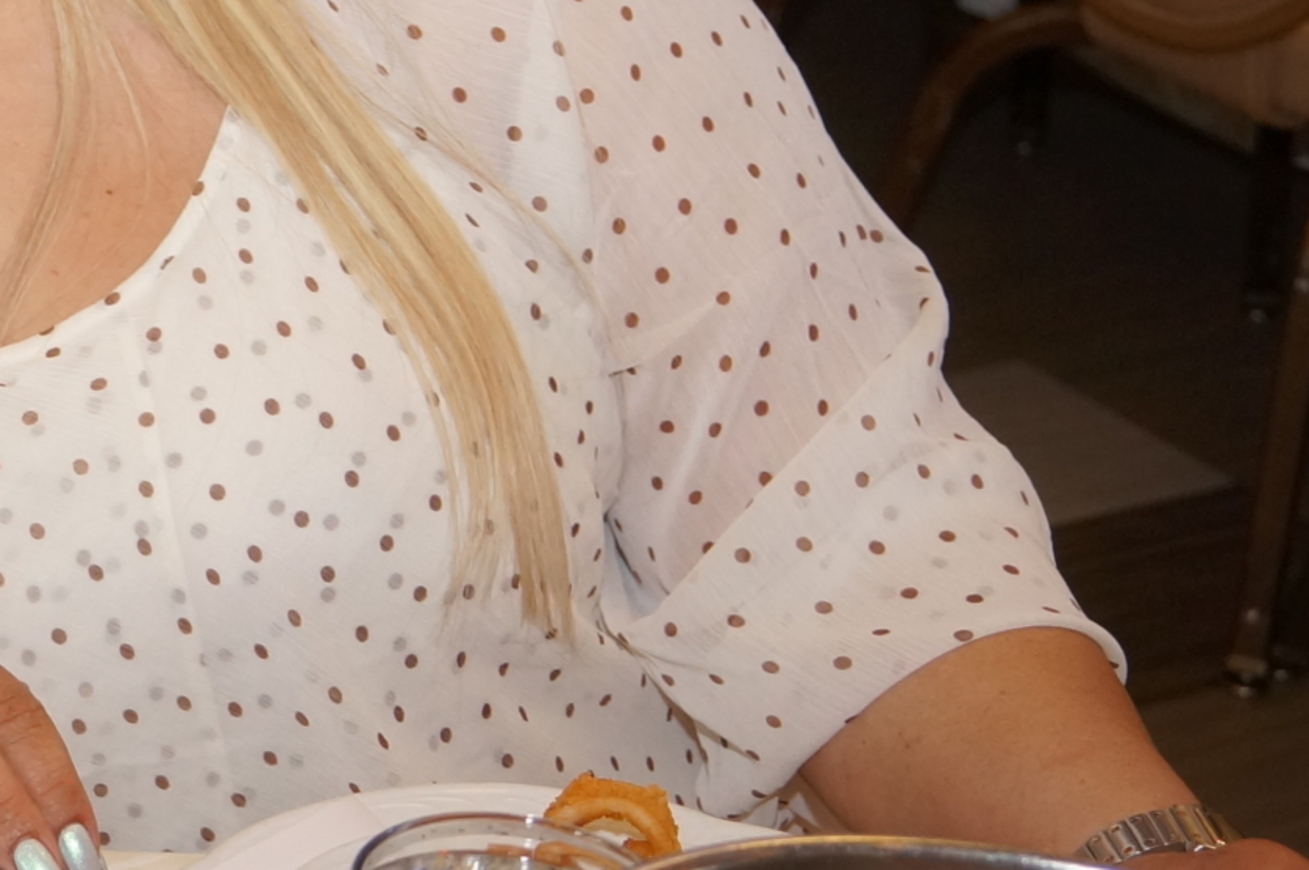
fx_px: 3996
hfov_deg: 17.1
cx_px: -550
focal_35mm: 110
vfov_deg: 12.3
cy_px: 18
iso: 800
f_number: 4
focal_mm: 24
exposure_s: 1/60
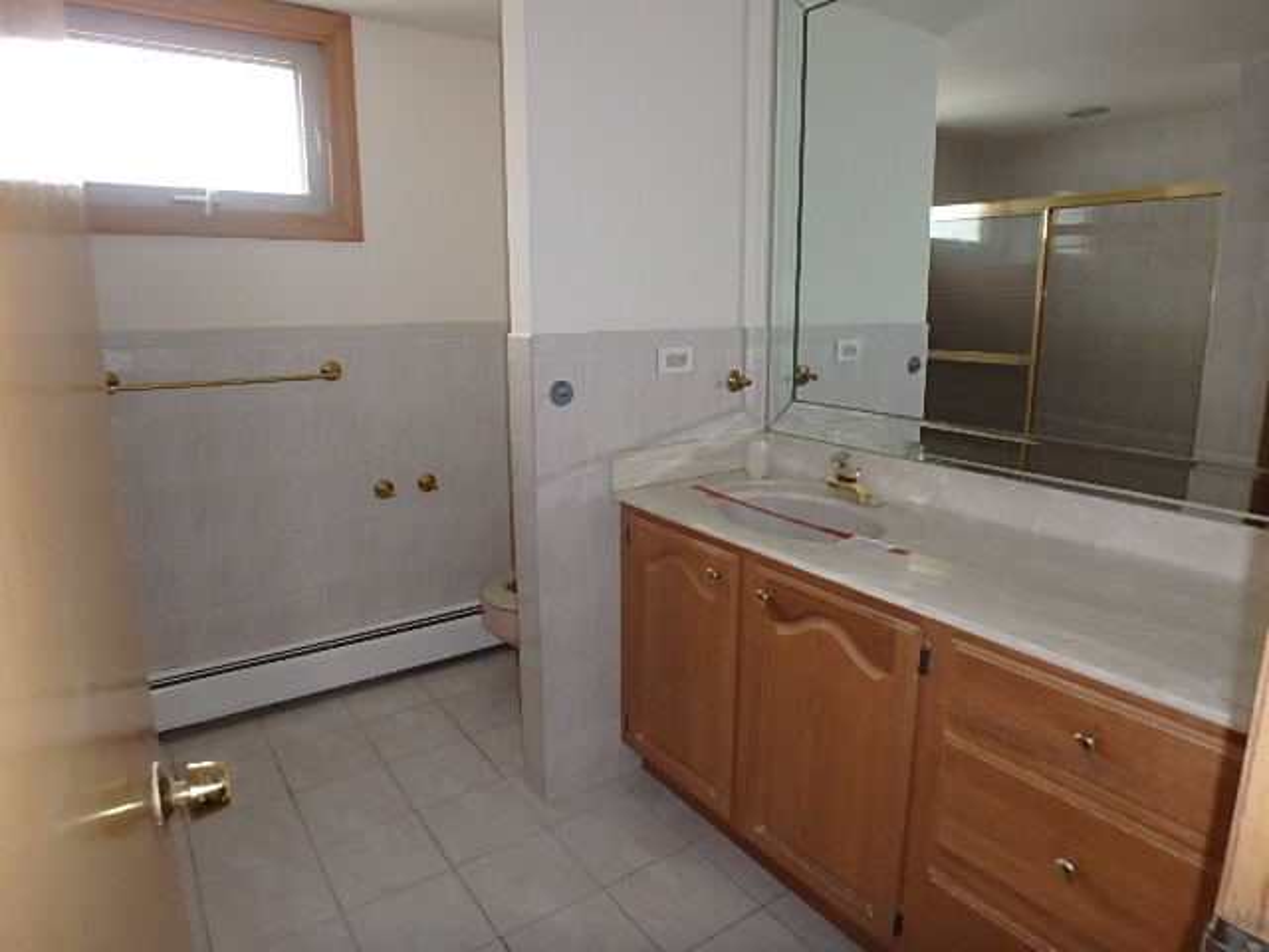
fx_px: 770
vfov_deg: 63.4
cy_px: 476
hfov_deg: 79.0
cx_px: 634
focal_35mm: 21
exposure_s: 1/30
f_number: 3.5
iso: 400
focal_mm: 3.7
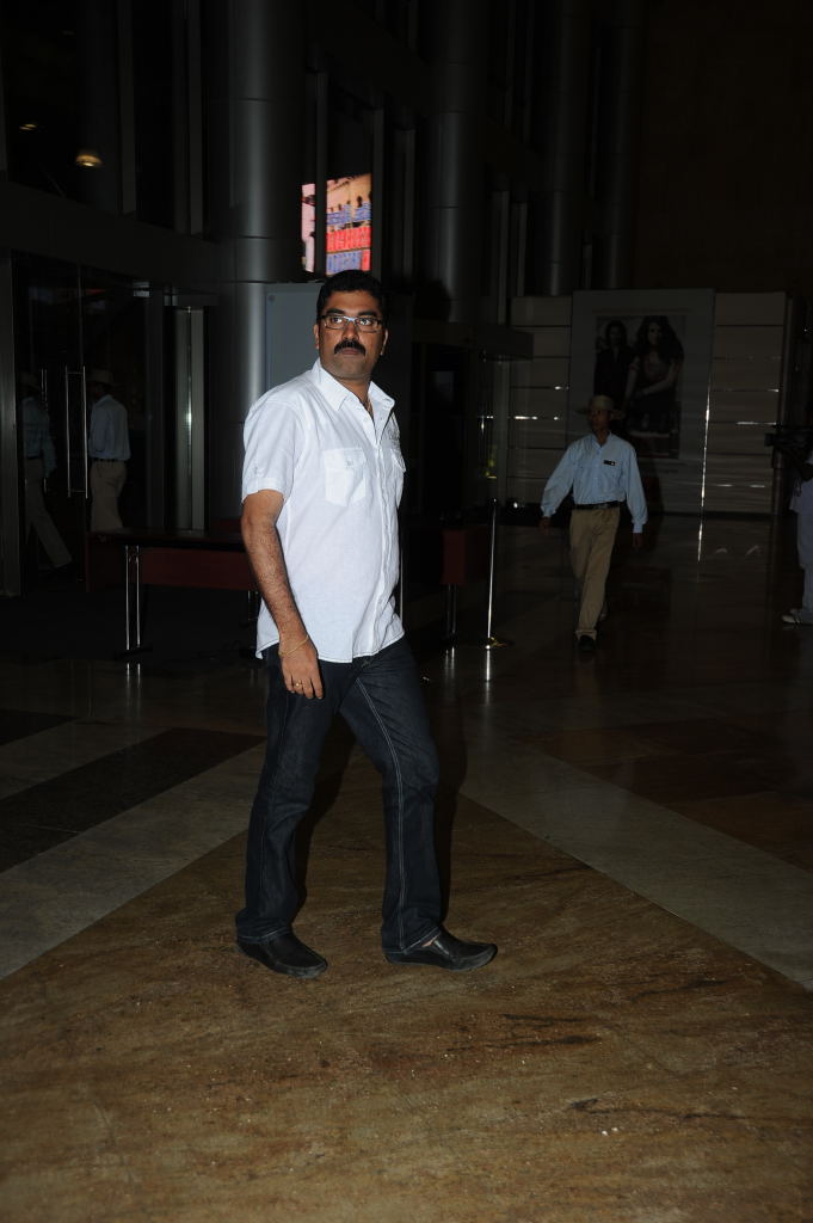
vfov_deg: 48.5
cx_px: 406
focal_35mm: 40
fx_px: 1357
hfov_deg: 33.3
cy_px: 612
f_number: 6.3
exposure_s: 1/125
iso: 250
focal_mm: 40
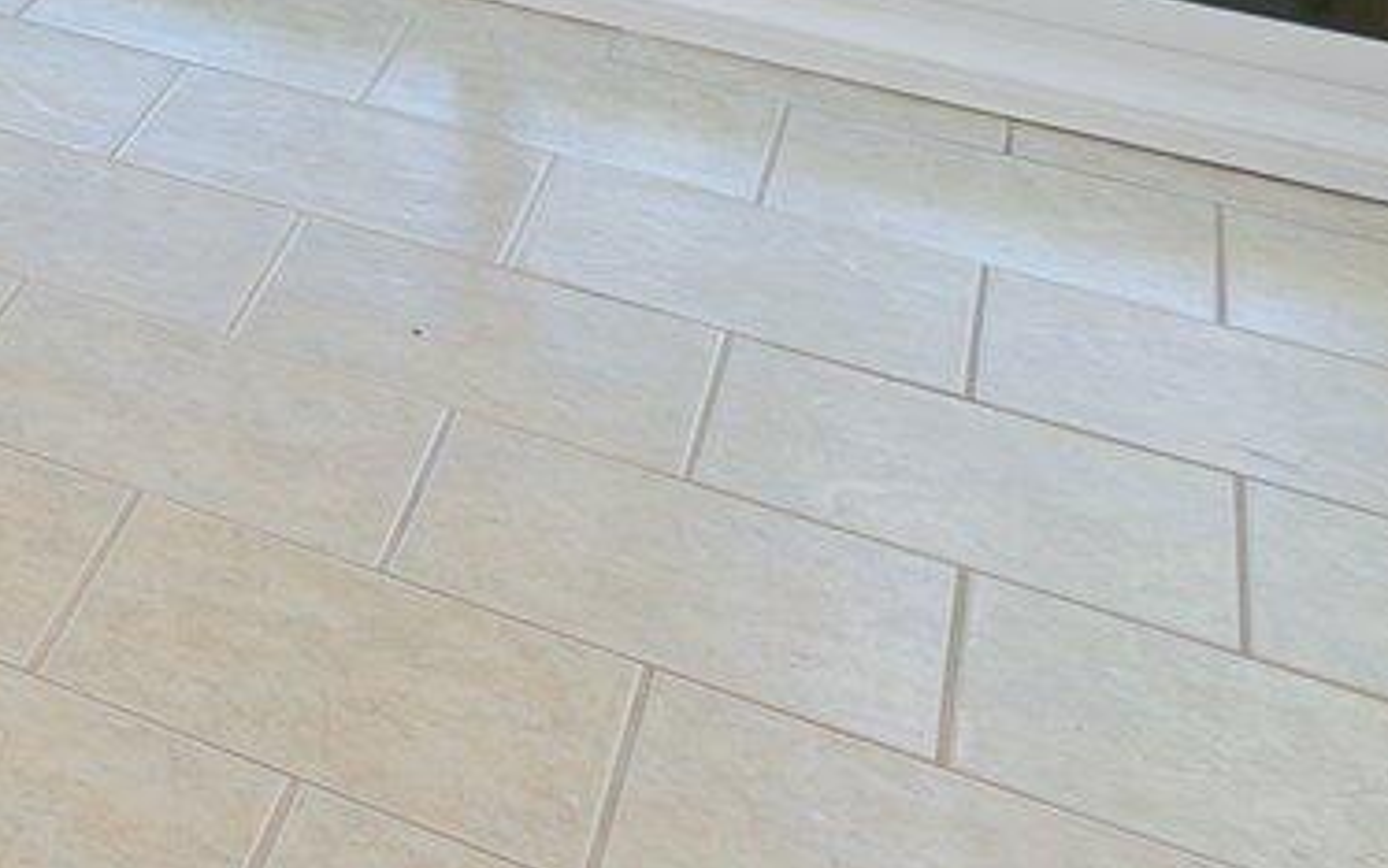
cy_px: -1224
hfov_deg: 16.5
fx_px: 2951
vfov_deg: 12.8
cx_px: -1674
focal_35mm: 78
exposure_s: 1/8
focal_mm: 14
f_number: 7.1
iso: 250
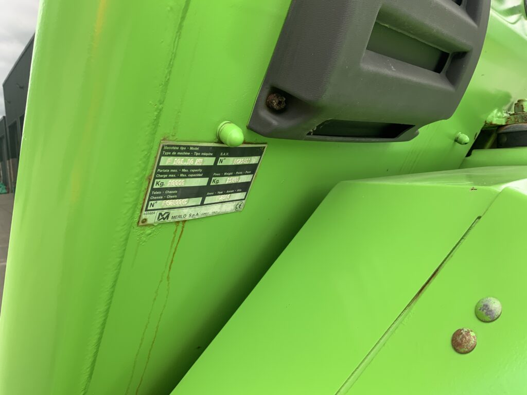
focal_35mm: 29
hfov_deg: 61.7
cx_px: 264
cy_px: 198
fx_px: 442
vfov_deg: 48.2
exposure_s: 1/216
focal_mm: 3
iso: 16
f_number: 1.8
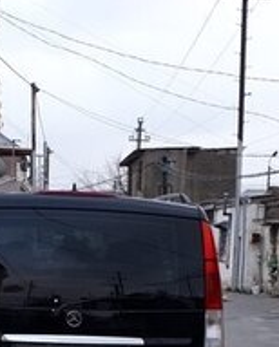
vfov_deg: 25.5
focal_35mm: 68
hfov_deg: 22.4
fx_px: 701
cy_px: 396
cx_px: 94
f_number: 1.9
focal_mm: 3.6
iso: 50
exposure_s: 1/100
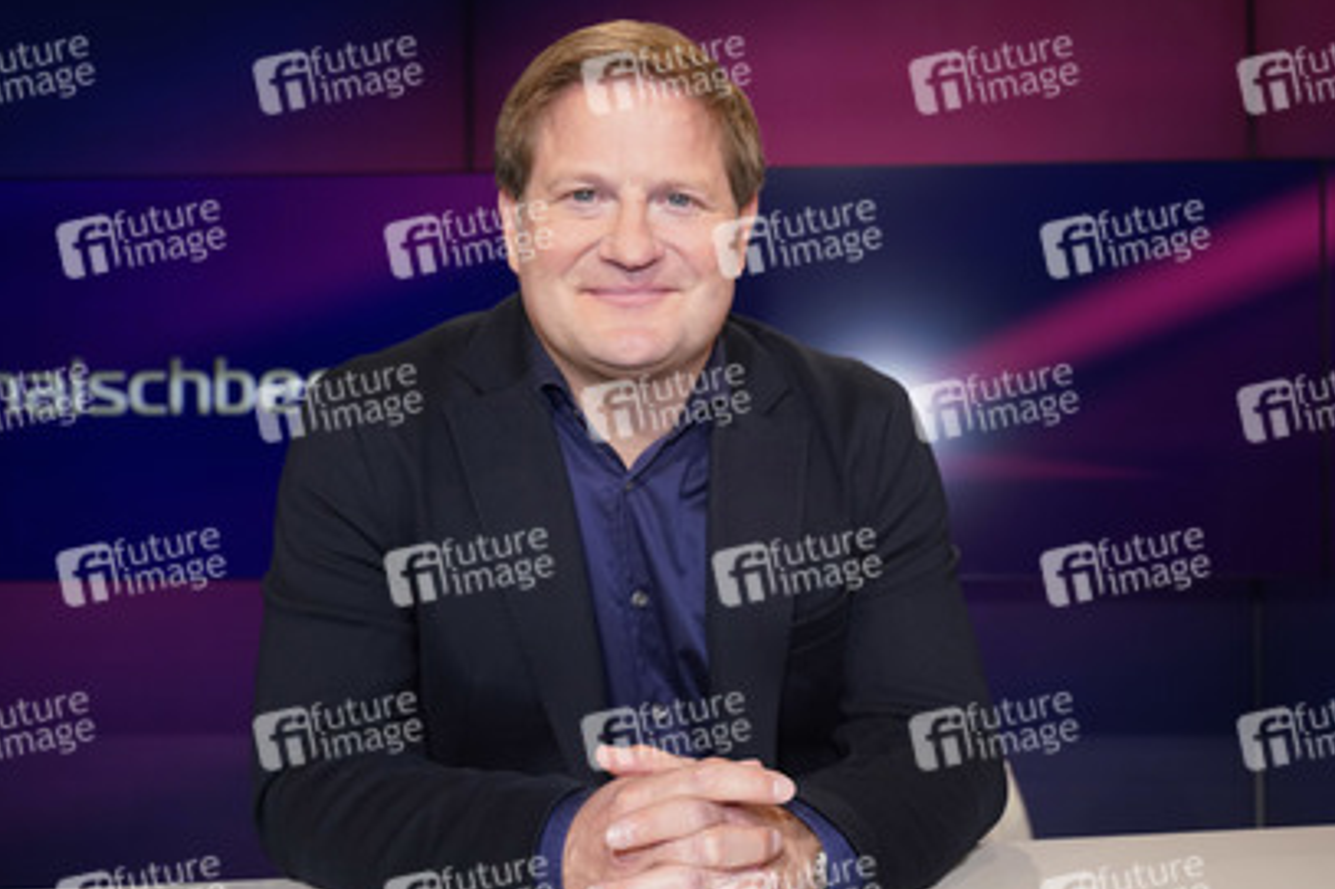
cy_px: 486
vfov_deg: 32.6
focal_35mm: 41
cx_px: 710
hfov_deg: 47.4
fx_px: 1520
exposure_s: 1/160
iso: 2000
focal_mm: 37
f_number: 5.6
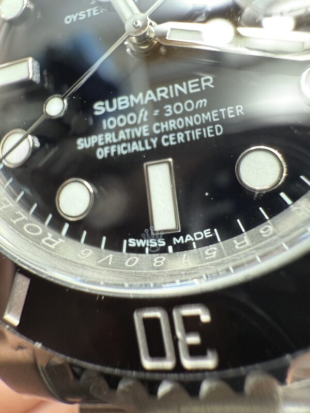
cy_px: 206
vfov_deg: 71.6
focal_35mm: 24
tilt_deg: -54.4
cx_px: 155
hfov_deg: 56.8
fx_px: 287
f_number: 2.2
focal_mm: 2.22
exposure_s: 1/50
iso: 400
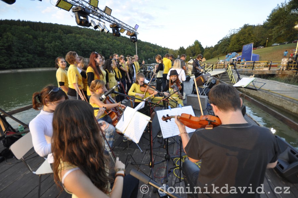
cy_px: 99
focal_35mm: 15
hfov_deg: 100.5
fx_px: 124
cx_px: 149
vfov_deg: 77.2
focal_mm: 10
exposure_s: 1/125
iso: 400
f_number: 5.6
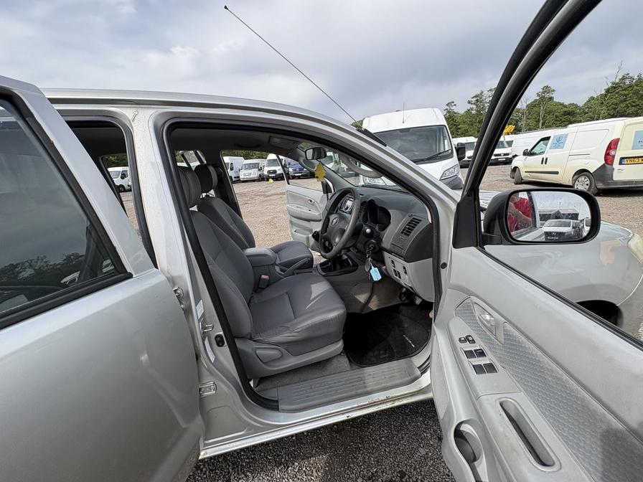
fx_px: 260
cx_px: 322
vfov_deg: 85.7
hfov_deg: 102.1
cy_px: 241
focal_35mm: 14
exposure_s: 1/681
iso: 50
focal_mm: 2.22
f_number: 2.2
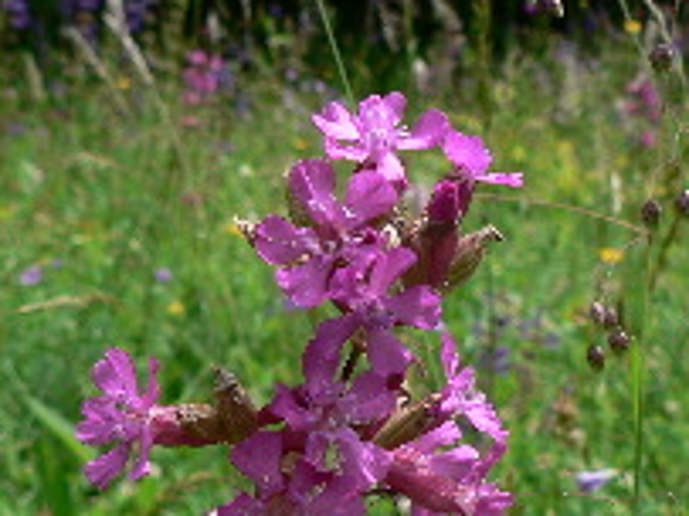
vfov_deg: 18.9
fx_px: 1532
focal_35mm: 77
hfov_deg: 25.3
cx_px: 295
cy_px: 424
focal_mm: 6
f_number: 4
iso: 80
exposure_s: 1/250
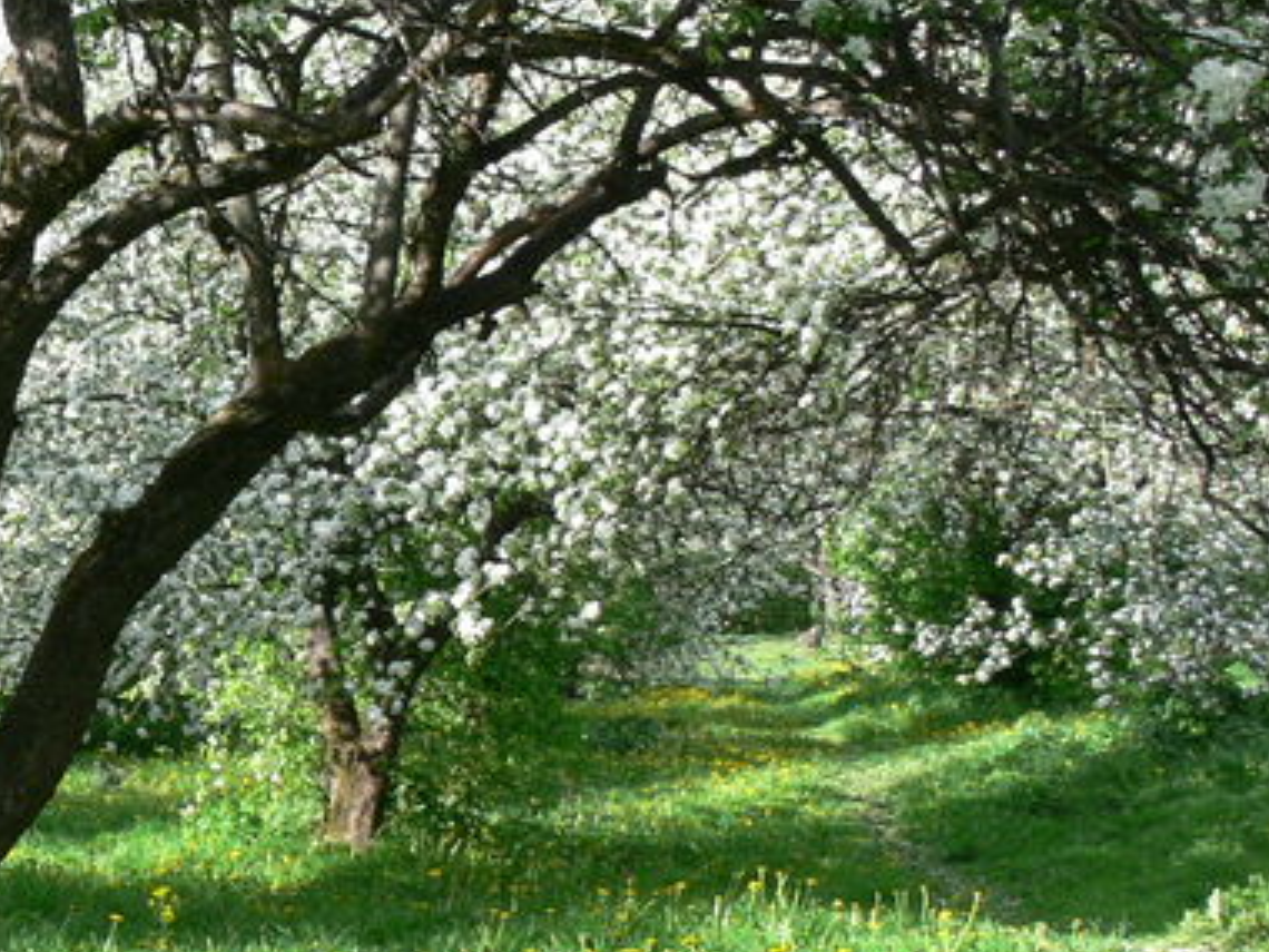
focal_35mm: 83
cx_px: -190
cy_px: 553
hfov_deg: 22.0
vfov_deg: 17.8
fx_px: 3043
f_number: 4.5
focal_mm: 7.4
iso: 80
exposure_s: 1/100
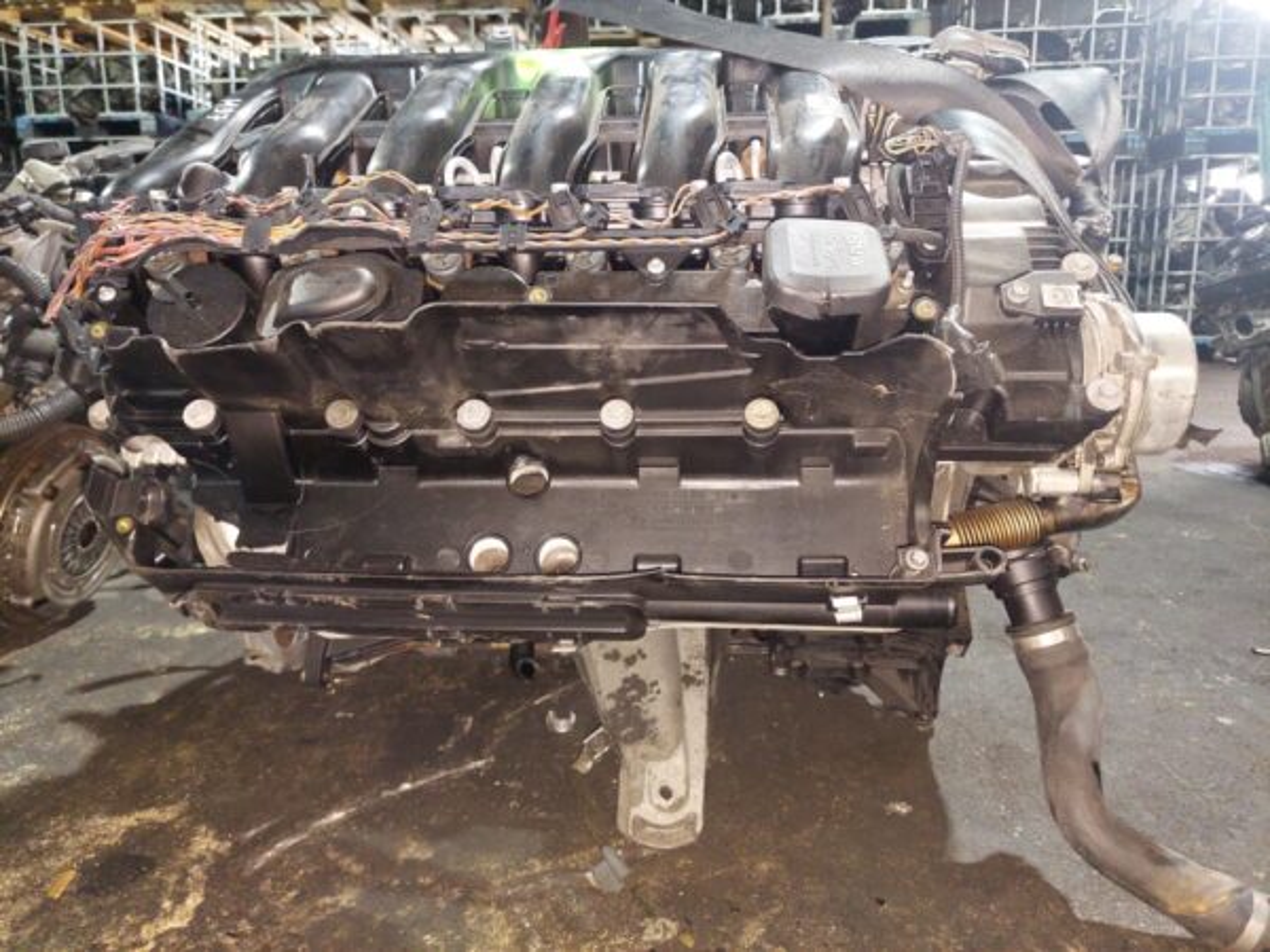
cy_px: 476
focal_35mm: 25
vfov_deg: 54.9
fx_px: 917
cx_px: 635
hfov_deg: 69.4
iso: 500
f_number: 1.8
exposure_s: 1/25
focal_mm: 5.23
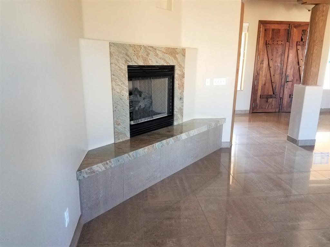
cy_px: 124
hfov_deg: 67.3
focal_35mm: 26
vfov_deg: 53.1
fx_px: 248
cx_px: 165
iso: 160
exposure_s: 1/33
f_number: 1.7
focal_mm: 4.2
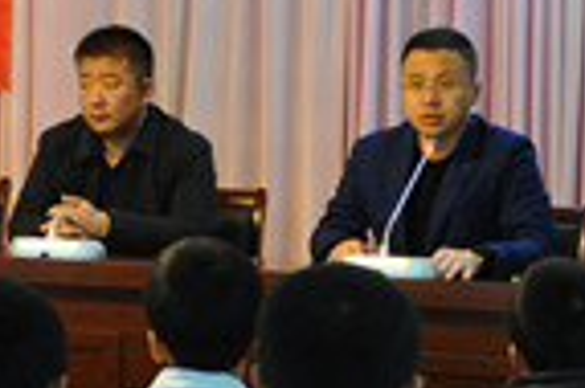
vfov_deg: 8.4
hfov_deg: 12.5
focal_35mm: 162
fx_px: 2629
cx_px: -33
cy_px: -2
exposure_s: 1/60
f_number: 4
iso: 800
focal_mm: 28
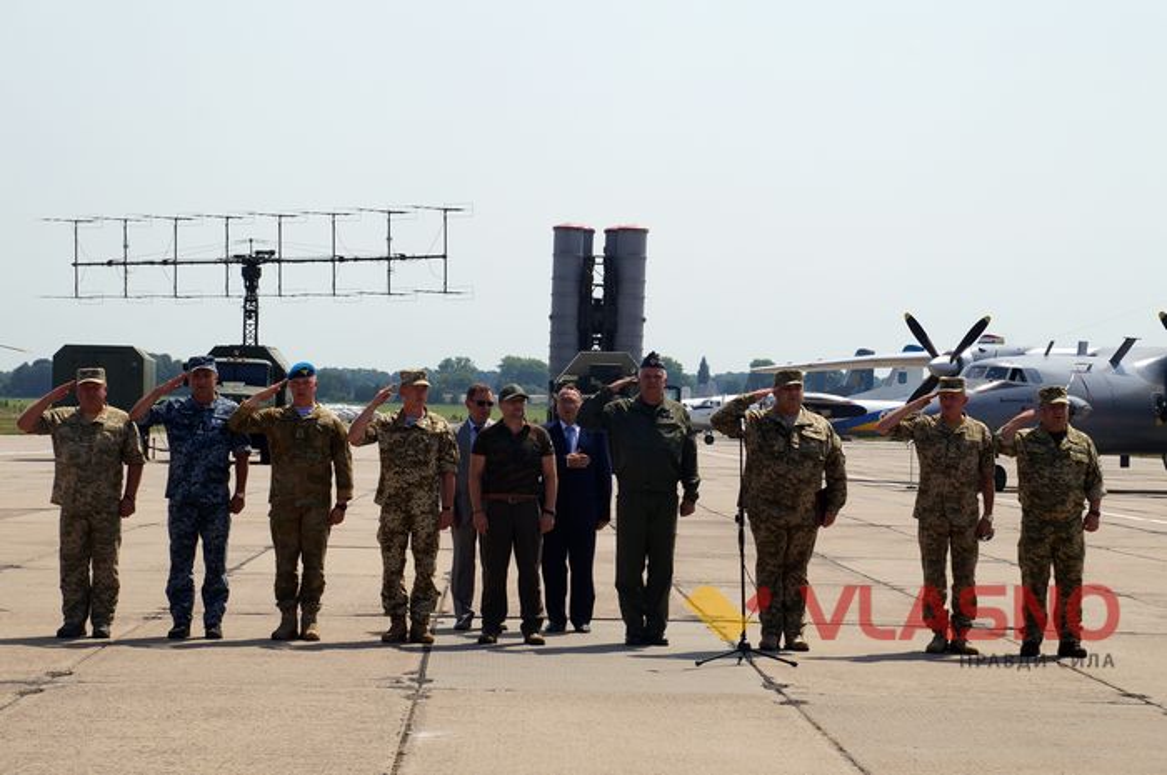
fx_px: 3400
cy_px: 388
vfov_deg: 13.0
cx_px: 584
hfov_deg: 19.5
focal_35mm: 105
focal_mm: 70
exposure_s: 1/200
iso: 100
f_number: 13
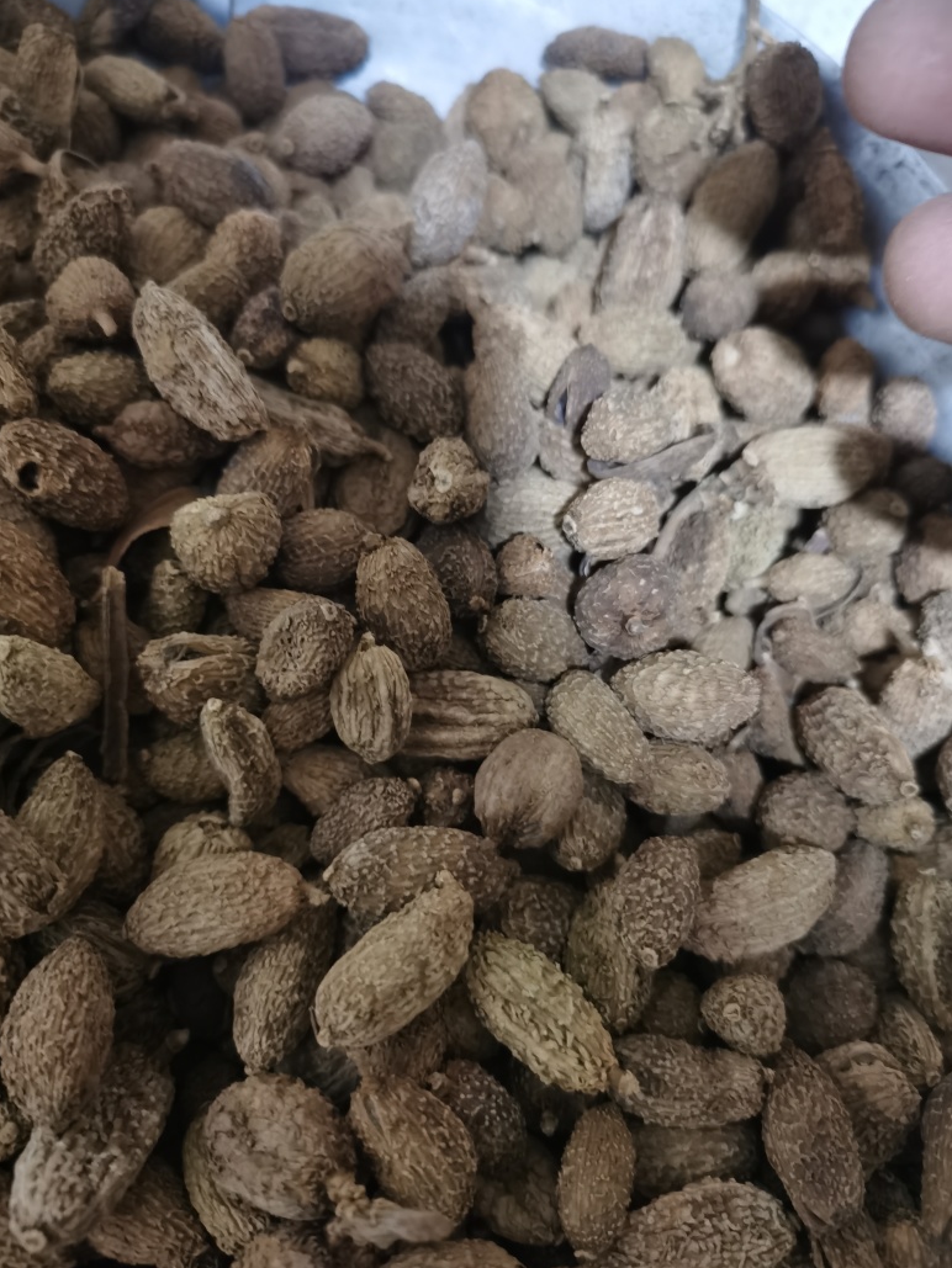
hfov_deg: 49.7
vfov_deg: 63.4
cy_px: 627
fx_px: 1027
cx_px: 464
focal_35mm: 28
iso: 500
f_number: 1.8
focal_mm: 5.58
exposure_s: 1/20
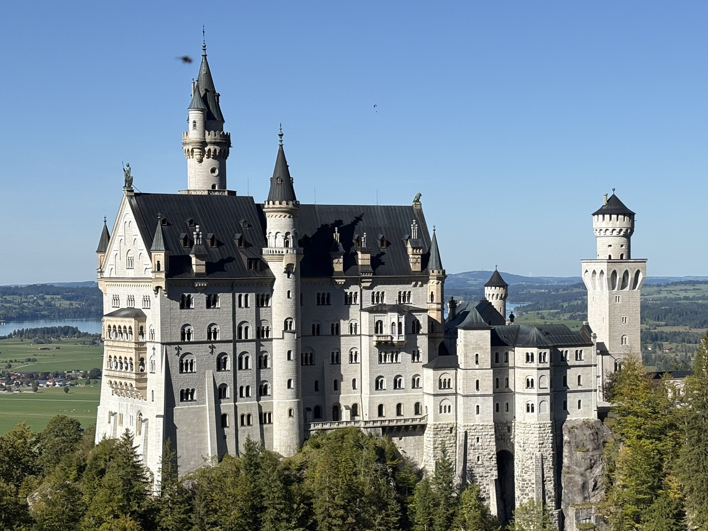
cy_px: 315
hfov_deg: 26.5
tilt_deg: -1.9
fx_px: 1493
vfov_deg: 20.1
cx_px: 465
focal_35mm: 73
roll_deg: +0.2
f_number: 1.6
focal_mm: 5.96
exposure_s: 1/4329
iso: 32
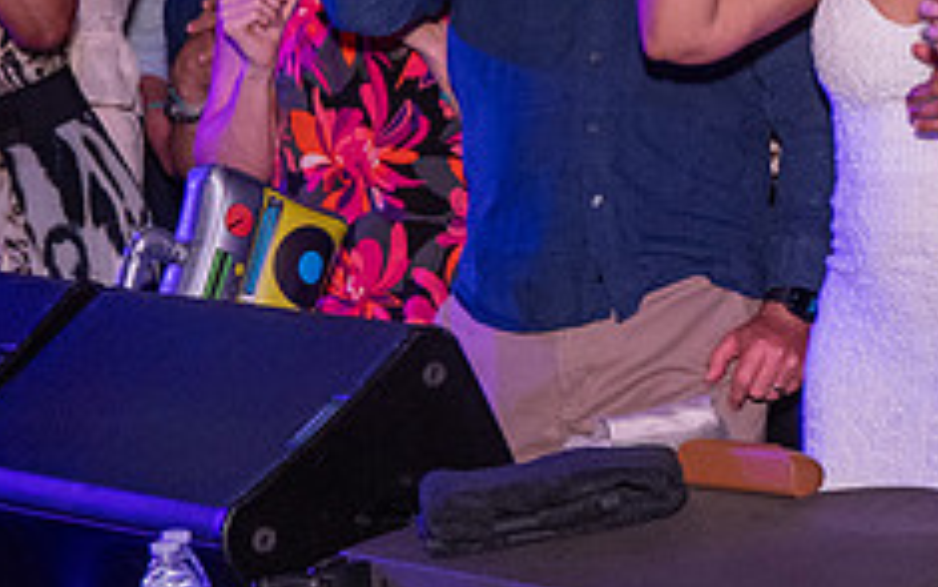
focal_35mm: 166
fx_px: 4245
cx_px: 1038
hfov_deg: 12.4
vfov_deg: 7.8
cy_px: -104
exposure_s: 1/125
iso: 3200
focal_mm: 66
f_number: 5.6
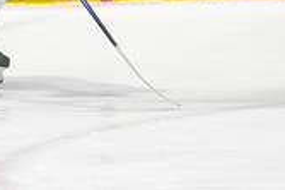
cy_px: -155
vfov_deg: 1.5
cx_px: -50
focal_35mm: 889
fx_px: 7031
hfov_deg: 2.3
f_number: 3.2
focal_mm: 170
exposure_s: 1/640
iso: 640
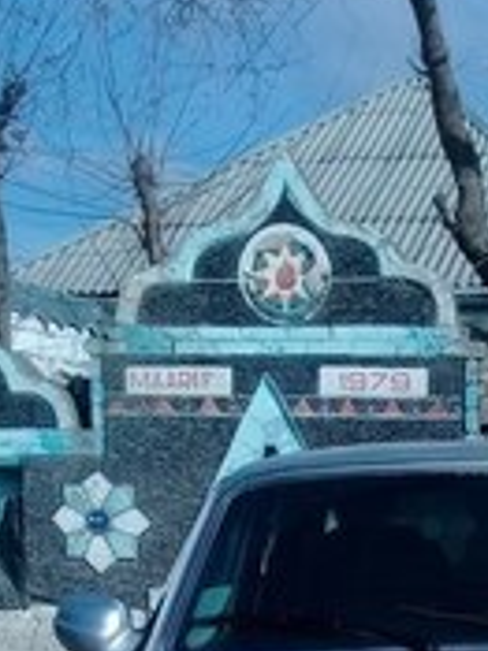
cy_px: 807
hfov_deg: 16.4
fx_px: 1656
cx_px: 503
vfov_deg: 20.6
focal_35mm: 88
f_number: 2.2
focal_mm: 3.3
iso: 64
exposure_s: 1/2304
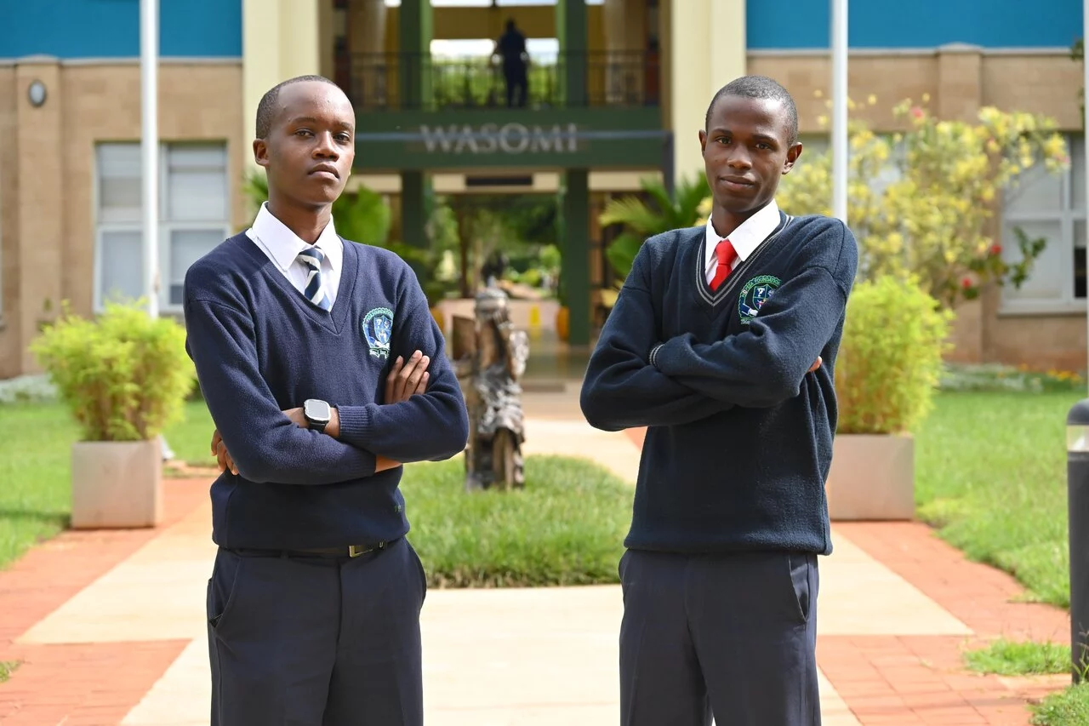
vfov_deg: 14.5
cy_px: 363
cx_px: 544
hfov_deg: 21.7
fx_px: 2843
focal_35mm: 94
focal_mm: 94
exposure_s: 1/1600
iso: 1000
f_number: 6.3
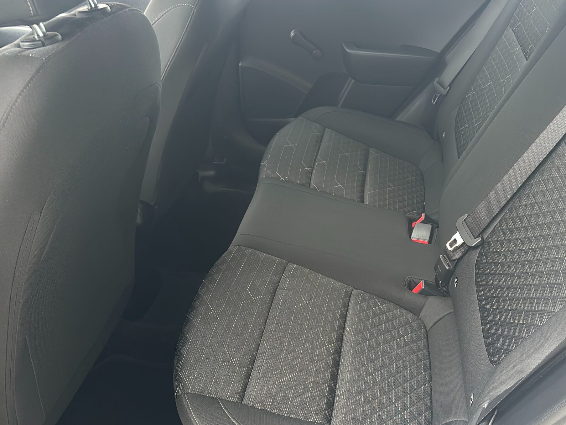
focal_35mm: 34
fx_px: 556
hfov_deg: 53.1
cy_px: 230
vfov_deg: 41.8
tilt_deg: -34.0
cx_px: 368
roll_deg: -4.7
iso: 319
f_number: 1.78
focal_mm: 6.86
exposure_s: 1/38.9
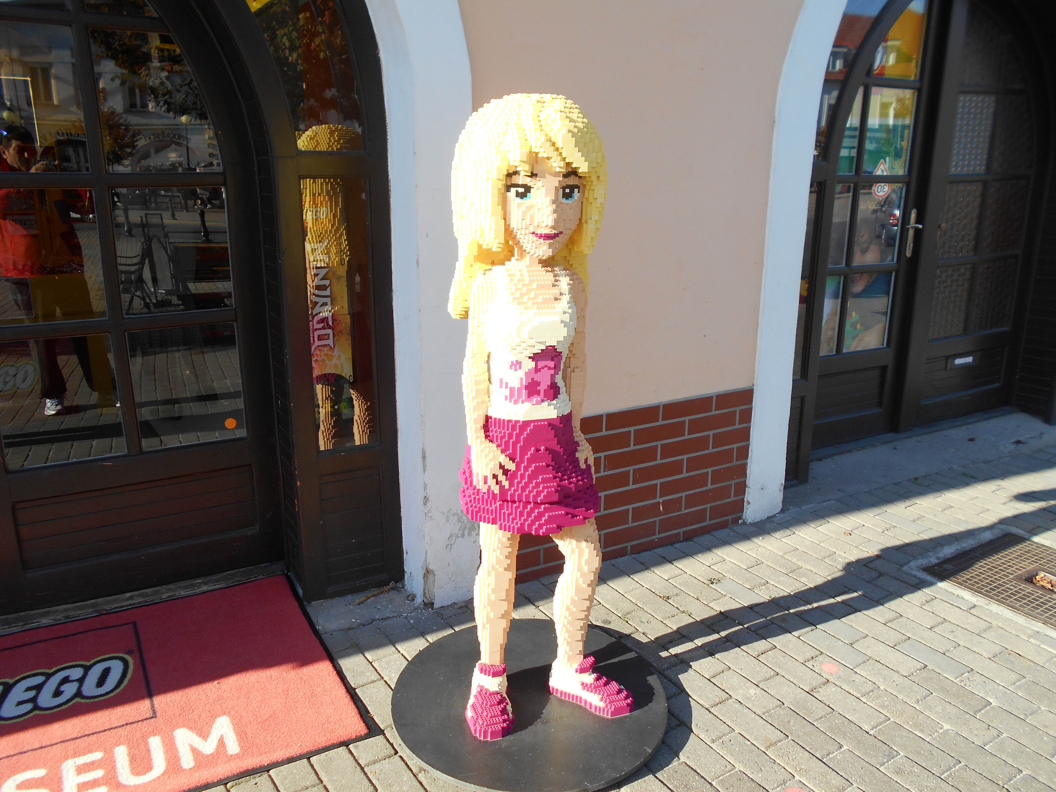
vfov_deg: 53.1
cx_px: 528
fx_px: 793
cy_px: 396
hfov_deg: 67.3
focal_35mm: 26
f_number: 3.2
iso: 80
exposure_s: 1/250
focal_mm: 4.6
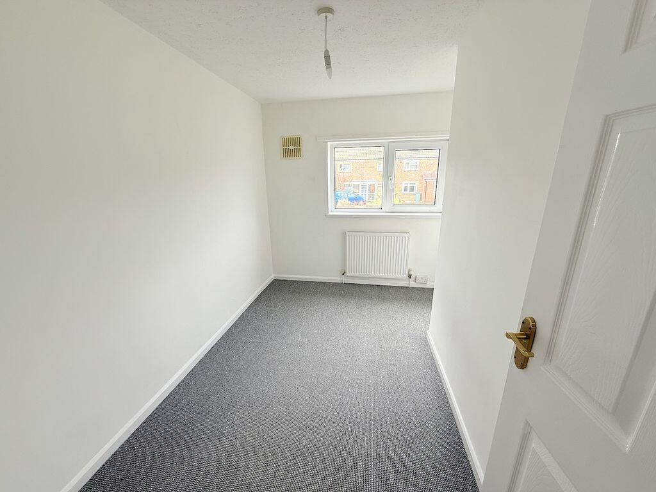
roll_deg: +0.7
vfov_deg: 85.7
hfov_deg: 102.1
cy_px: 246
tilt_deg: -15.9
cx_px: 328
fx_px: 265
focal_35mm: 14
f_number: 2.2
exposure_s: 1/180
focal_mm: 2.22
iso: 50
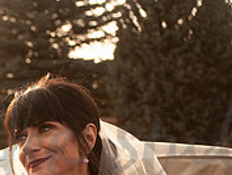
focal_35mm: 88
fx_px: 590
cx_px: -39
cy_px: 136
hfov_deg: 20.9
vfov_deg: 16.7
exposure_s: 1/8000
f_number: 2.8
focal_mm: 28
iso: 1000
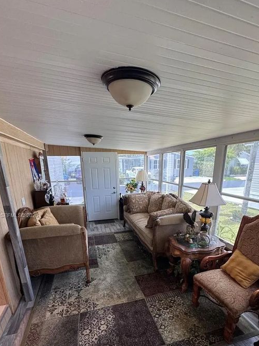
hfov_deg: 71.5
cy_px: 216
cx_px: 136
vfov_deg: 86.1
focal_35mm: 18
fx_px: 180
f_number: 2.2
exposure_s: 1/120
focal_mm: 2.22
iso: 200
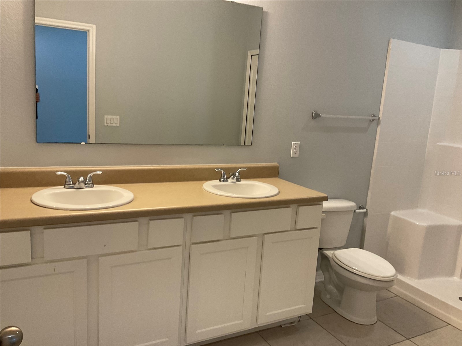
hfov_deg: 61.7
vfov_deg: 48.2
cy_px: 173
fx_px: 387
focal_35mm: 29
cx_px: 231
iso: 64
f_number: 1.8
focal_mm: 3
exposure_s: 1/60
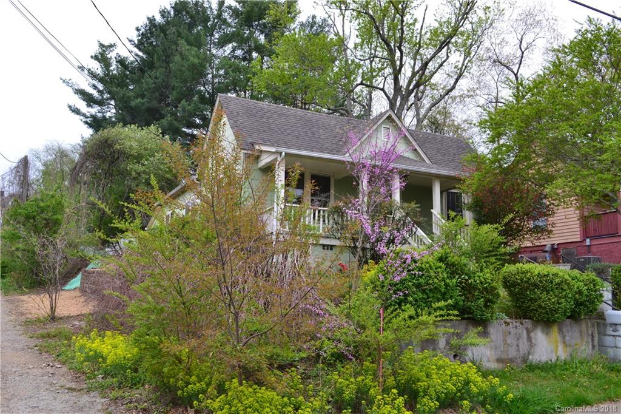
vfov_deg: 39.9
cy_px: 207
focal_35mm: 33
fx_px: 569
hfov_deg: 57.2
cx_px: 310
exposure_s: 1/80
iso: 400
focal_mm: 22
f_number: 8
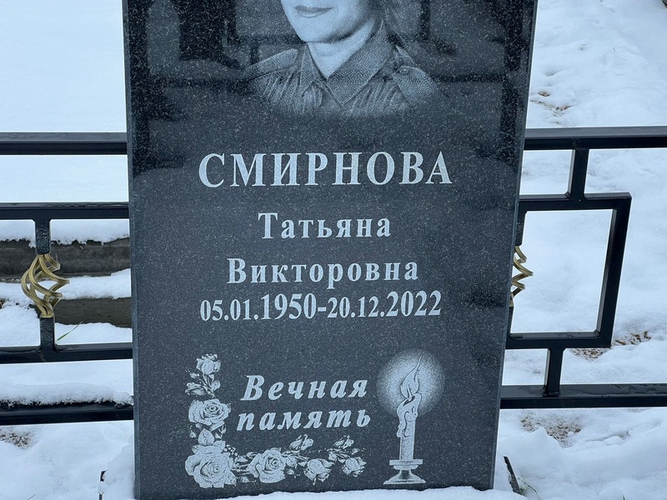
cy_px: 250
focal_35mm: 77
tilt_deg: -27.9
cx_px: 334
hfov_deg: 25.3
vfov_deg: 19.1
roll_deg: -1.6
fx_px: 1484
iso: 32
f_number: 2.8
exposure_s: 1/99
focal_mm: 9
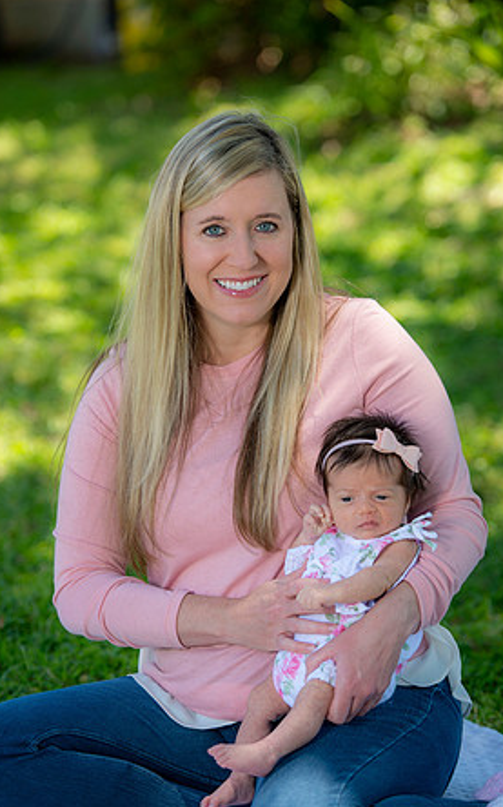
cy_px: 404
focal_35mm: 126
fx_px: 2767
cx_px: 261
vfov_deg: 16.6
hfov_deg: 10.4
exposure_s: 1/250
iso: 100
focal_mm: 122
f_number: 2.8
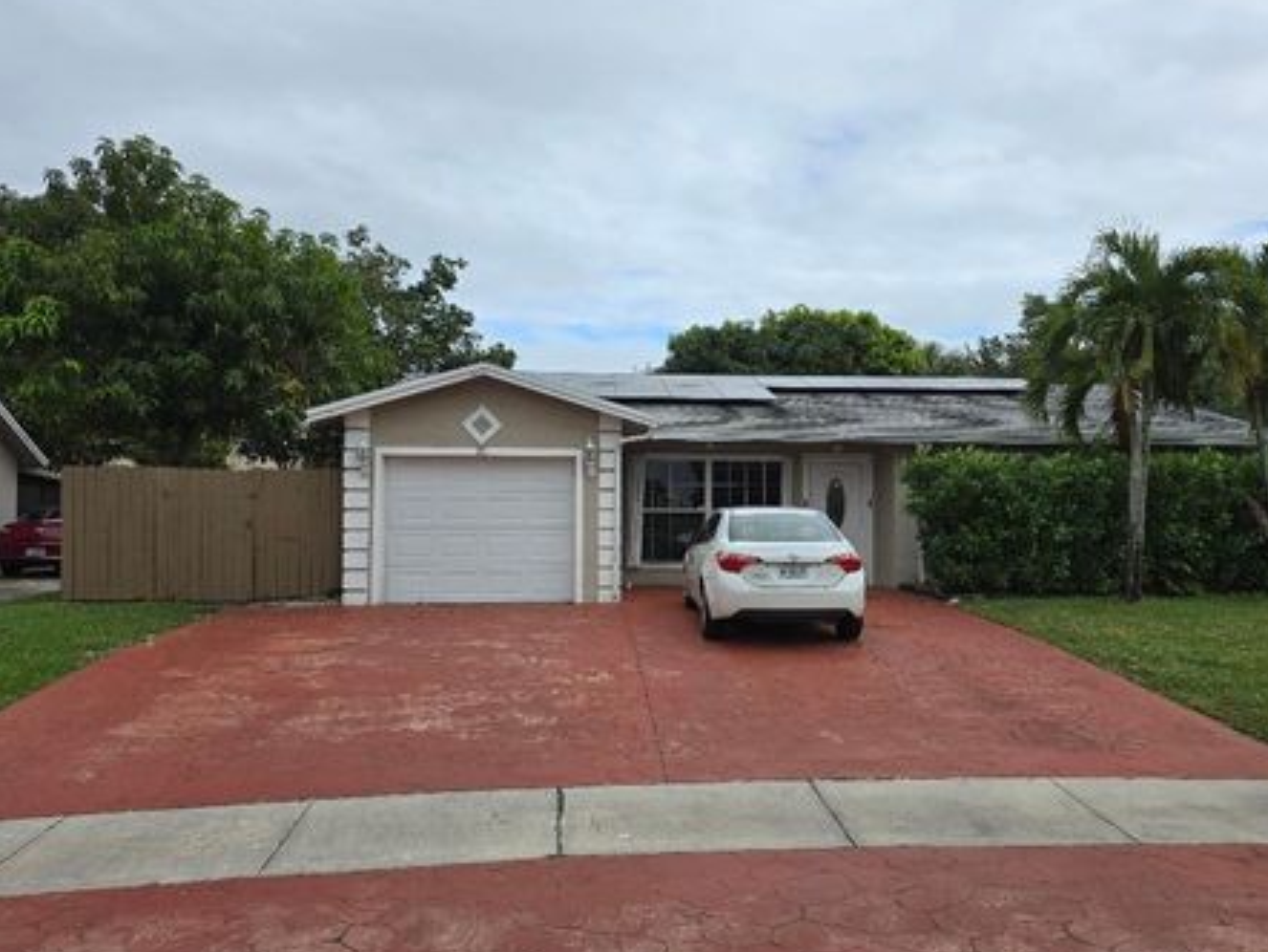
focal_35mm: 26
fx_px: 953
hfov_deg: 67.2
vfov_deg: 53.0
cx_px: 666
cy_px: 520
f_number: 1.7
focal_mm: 6.3
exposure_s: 1/775
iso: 12
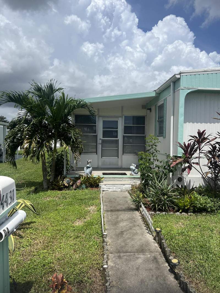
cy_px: 146
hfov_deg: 53.1
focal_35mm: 26
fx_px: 220
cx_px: 110
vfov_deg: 67.3
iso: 50
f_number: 1.5
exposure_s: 1/9434
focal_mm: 5.7
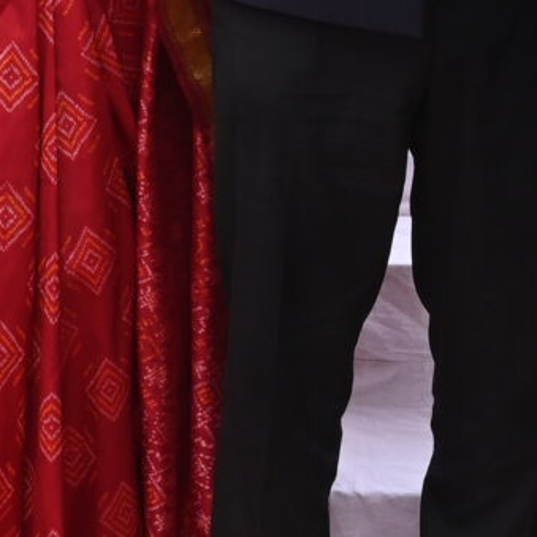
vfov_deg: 8.2
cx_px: 217
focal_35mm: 212
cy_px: -145
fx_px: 3721
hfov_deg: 8.3
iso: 100
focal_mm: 22
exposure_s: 1/160
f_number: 6.3
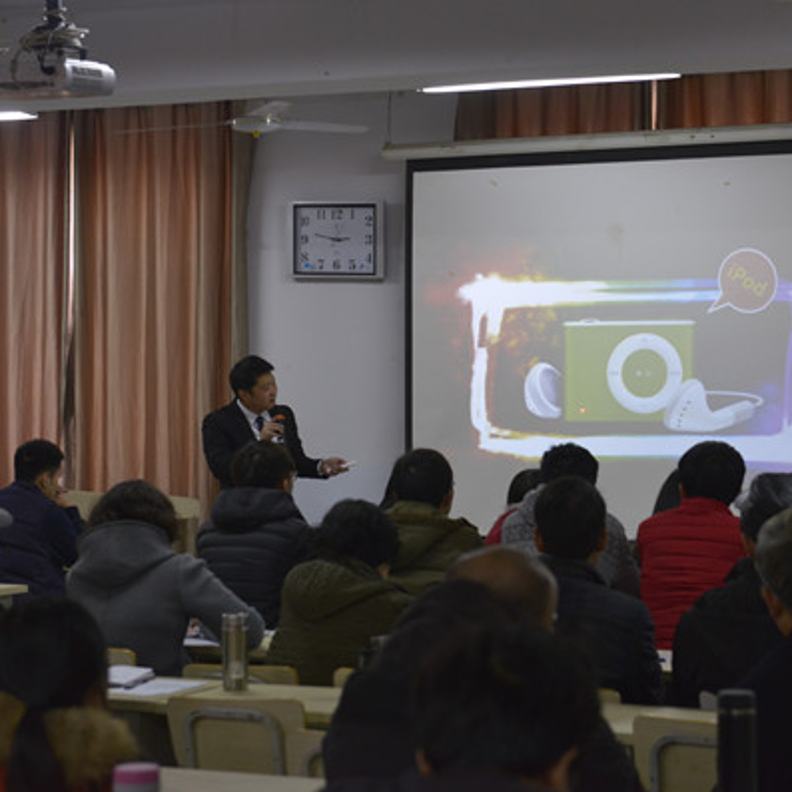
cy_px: 397
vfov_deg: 19.3
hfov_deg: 19.3
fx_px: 2330
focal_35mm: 90
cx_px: 483
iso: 1600
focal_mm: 70
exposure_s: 1/100
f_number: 5
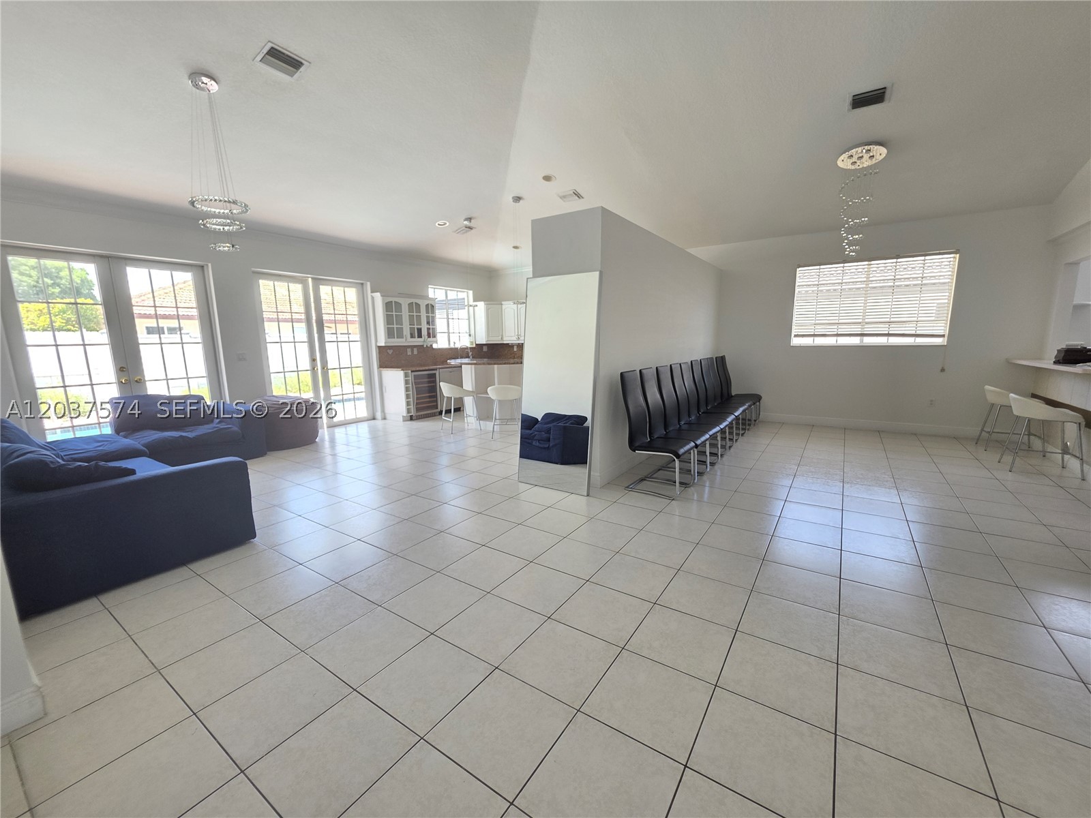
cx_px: 546
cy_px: 409
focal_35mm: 13
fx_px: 410
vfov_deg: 89.9
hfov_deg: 106.2
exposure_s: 1/120
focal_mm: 2.2
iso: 80
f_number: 1.9
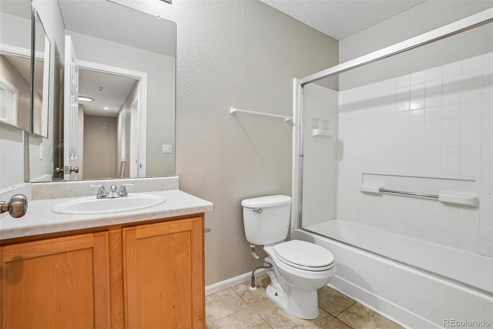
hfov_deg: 100.4
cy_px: 164
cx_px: 246
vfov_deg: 77.3
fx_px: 205
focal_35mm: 15
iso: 400
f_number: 8
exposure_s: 1/6
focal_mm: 10
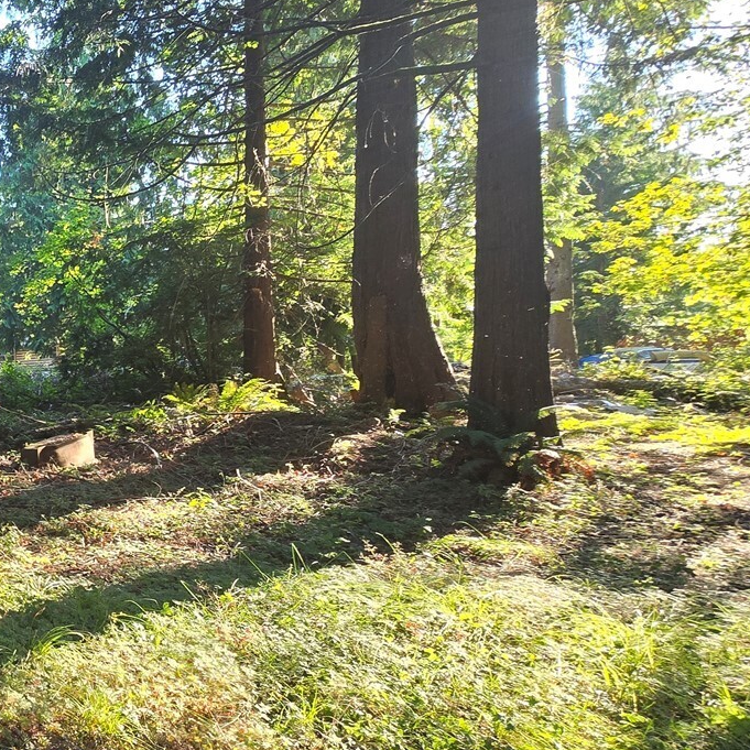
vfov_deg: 59.0
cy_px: 401
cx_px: -116
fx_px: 662
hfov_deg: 42.7
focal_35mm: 27
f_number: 2.2
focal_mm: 2.2
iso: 50
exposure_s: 1/60
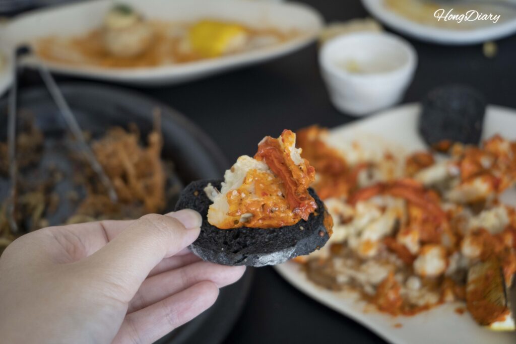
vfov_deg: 22.6
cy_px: 172
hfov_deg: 33.4
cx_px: 258
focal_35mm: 60
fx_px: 860
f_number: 5.6
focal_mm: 60
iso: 1600
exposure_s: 1/60
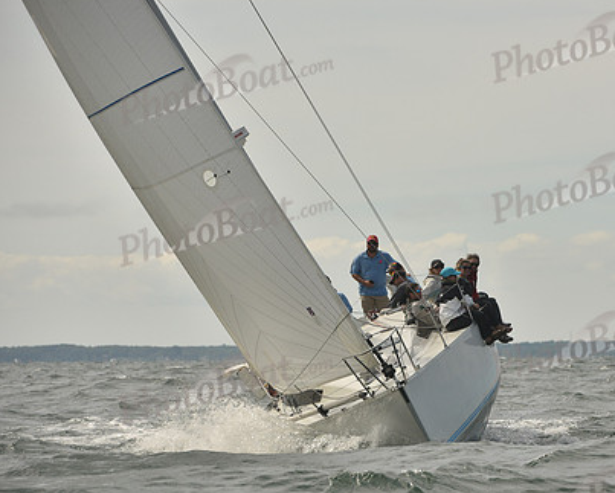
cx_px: 414
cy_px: 285
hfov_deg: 7.2
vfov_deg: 5.7
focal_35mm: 270
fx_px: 4918
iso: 320
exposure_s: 1/1000
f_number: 7.1
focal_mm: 200
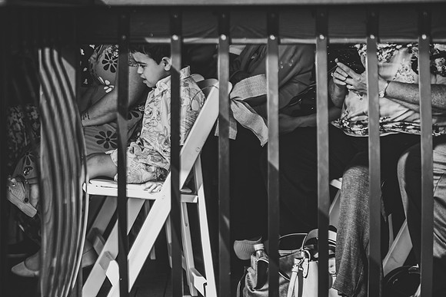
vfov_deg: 13.5
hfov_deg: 20.1
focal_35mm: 101
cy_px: 103
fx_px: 1256
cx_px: 147
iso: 1000
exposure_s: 1/4000
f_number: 2.8
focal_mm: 75
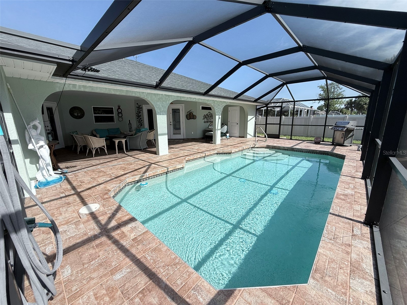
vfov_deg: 85.7
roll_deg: +0.8
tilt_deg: -11.1
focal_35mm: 14
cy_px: 152
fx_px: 165
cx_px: 204
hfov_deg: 102.1
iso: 50
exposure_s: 1/1189
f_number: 2.2
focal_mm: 2.22
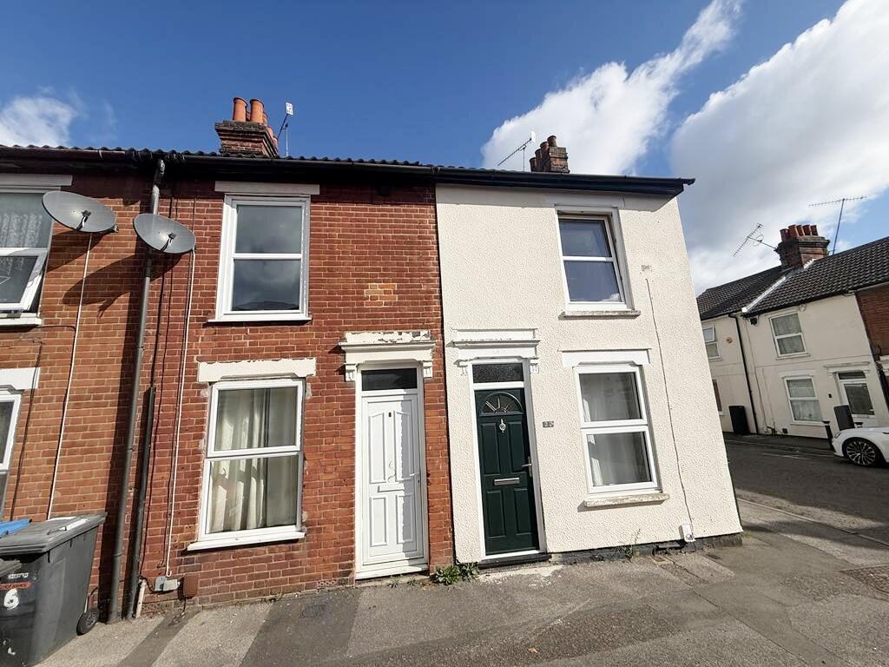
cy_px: 334
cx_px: 444
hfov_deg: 102.1
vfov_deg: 85.7
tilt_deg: +10.4
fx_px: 360
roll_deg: +3.0
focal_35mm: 14
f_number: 2.2
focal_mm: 2.22
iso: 50
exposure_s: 1/4425
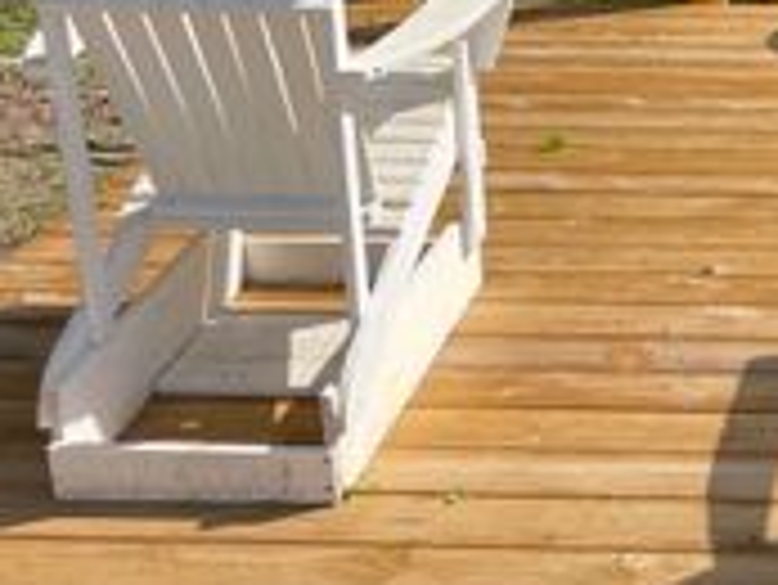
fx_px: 1687
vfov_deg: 19.4
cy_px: 83
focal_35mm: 75
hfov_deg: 23.6
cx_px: 944
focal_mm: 4.2
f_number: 1.6
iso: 32
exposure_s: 1/2618
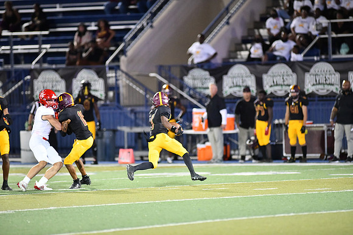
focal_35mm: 300
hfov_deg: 6.9
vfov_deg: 4.6
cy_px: 118
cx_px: 176
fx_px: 2942
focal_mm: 300
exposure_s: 1/1000
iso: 8000
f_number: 2.8
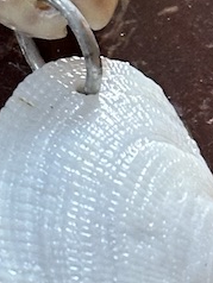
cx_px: -62
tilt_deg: -61.2
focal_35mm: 290
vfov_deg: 6.8
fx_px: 2375
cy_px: 188
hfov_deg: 5.1
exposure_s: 1/50
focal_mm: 6.86
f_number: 1.78
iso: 250
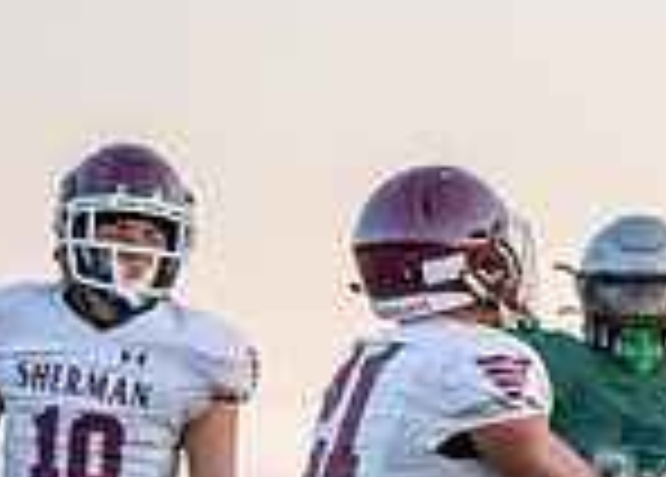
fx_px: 6872
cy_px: 504
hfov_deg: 5.4
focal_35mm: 363
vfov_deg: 4.0
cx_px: 1465
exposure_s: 1/1250
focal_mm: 70
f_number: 2.8
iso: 640
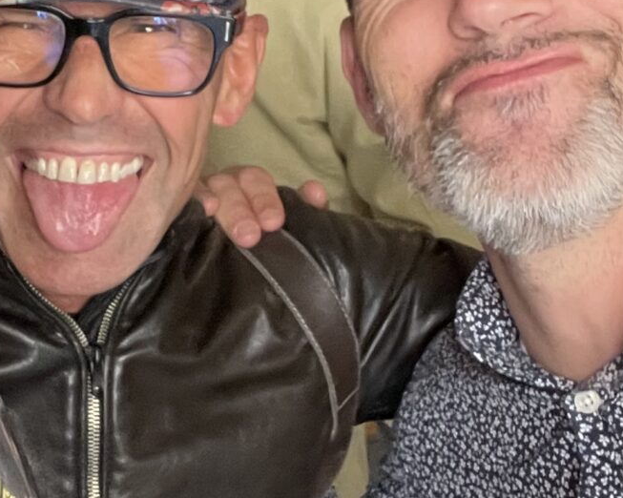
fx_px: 1622
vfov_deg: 17.5
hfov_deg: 21.2
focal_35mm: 88
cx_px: 38
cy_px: 246
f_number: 2.2
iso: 320
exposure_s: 1/60
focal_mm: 2.71
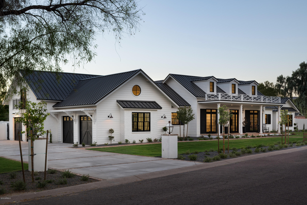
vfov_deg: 29.9
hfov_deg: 43.6
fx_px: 384
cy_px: 102
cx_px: 154
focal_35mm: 45
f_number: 8
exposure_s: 1/6
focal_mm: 45
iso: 200
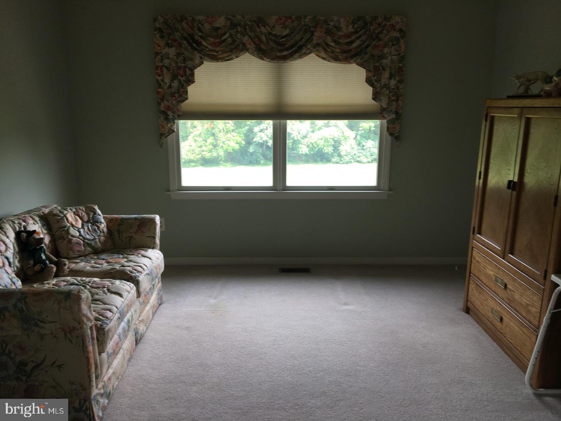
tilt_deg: -12.2
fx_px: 470
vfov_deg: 48.2
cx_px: 280
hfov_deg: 61.7
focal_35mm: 29
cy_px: 210
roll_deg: -0.1
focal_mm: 4.15
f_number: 2.2
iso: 25
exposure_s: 1/40
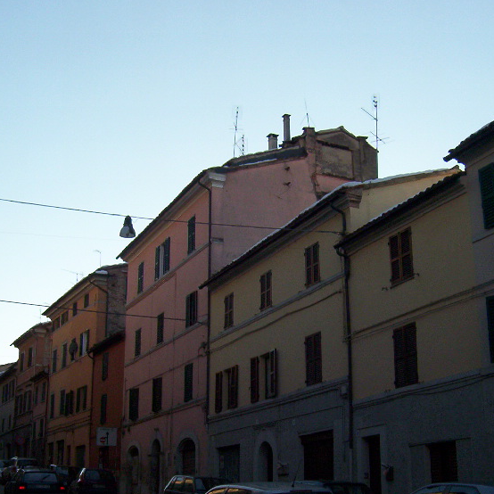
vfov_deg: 35.9
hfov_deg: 36.1
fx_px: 759
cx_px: 250
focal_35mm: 47
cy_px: 306
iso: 100
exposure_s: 1/366
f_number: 5.24
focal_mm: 5.54
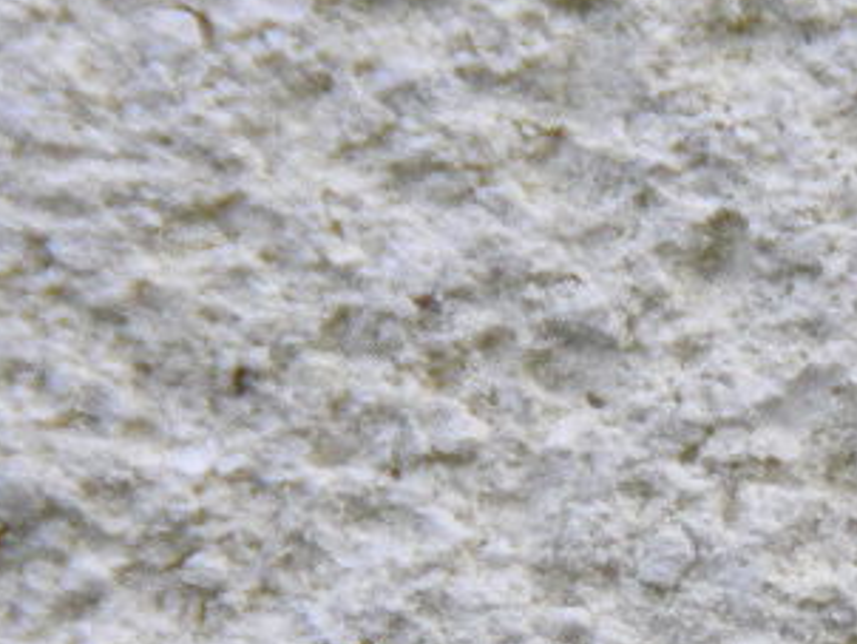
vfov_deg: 2.4
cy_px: 931
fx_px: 15362
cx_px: 1158
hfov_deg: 3.2
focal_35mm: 620
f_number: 5.2
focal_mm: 33.1
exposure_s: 1/500
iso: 368
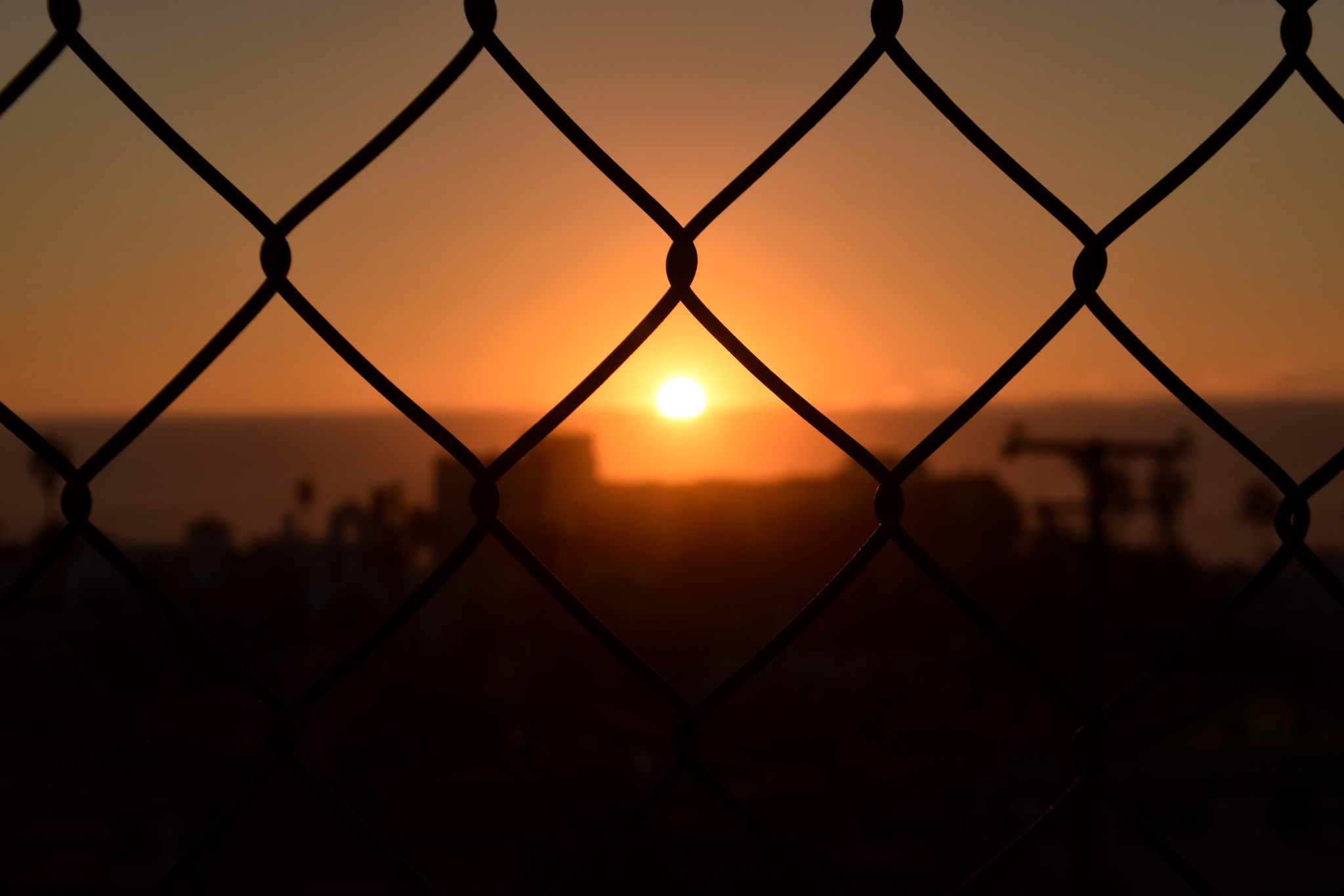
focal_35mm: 82
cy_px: 448
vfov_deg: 16.6
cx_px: 672
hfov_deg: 24.6
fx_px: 3080
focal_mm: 55
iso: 100
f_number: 11
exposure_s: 1/500
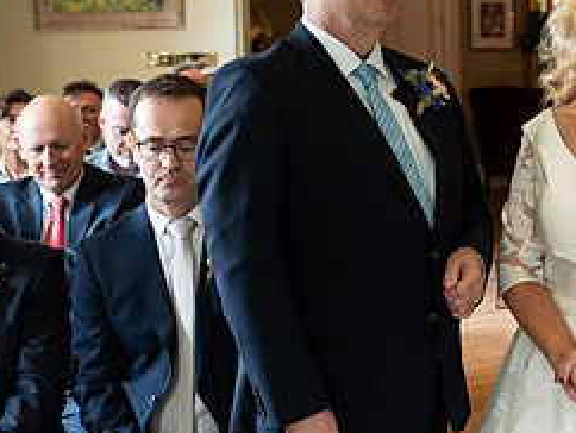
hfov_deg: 19.5
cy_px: 206
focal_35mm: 99
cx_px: 505
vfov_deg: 15.0
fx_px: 1649
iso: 2500
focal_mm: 43
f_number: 3.5
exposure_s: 1/200
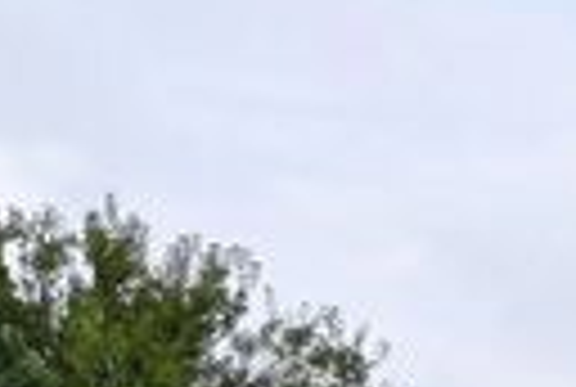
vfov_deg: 8.0
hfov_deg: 9.6
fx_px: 2566
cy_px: 904
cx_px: 1786
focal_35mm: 160
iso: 140
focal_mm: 20
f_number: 5
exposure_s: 1/500
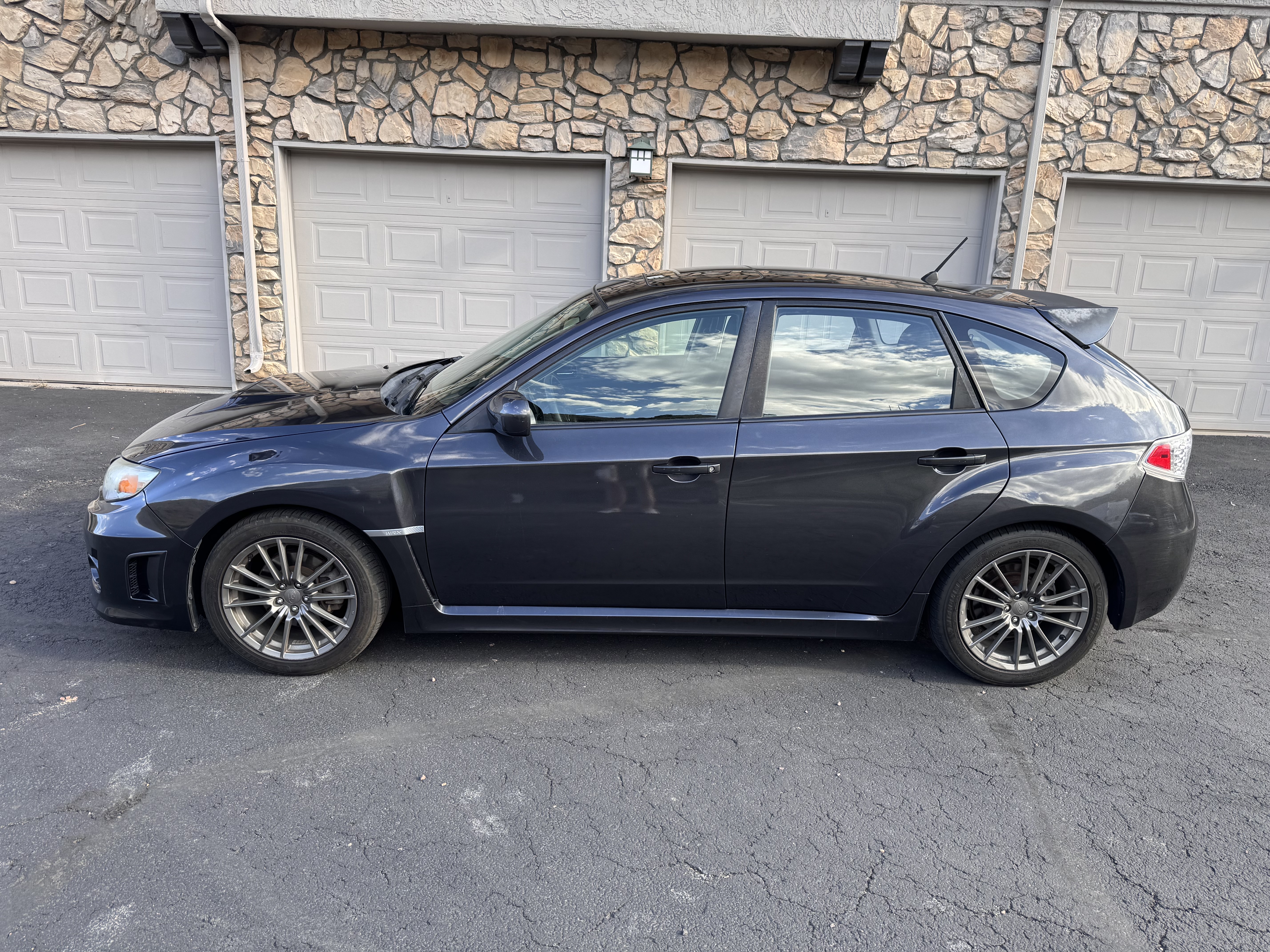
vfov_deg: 56.8
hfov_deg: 71.6
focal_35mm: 24
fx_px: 881
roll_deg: -2.2
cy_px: 476
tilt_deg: -14.3
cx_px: 635
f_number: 1.78
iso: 80
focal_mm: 6.76
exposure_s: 1/474
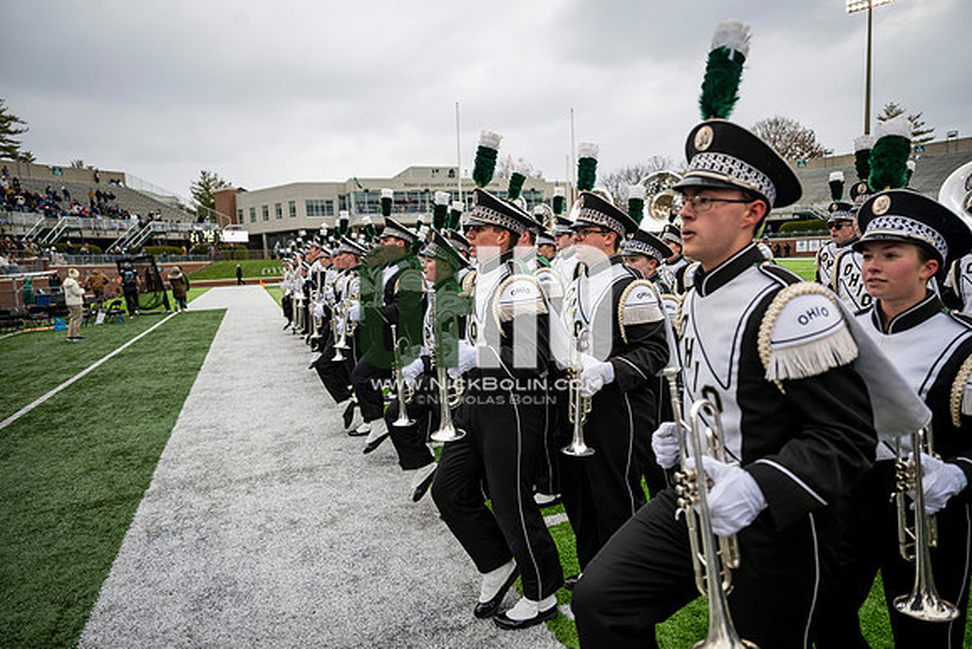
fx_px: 648
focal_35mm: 24
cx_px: 486
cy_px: 324
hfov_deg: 73.7
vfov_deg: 53.2
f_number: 2.8
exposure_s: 1/500
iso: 100
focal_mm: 24
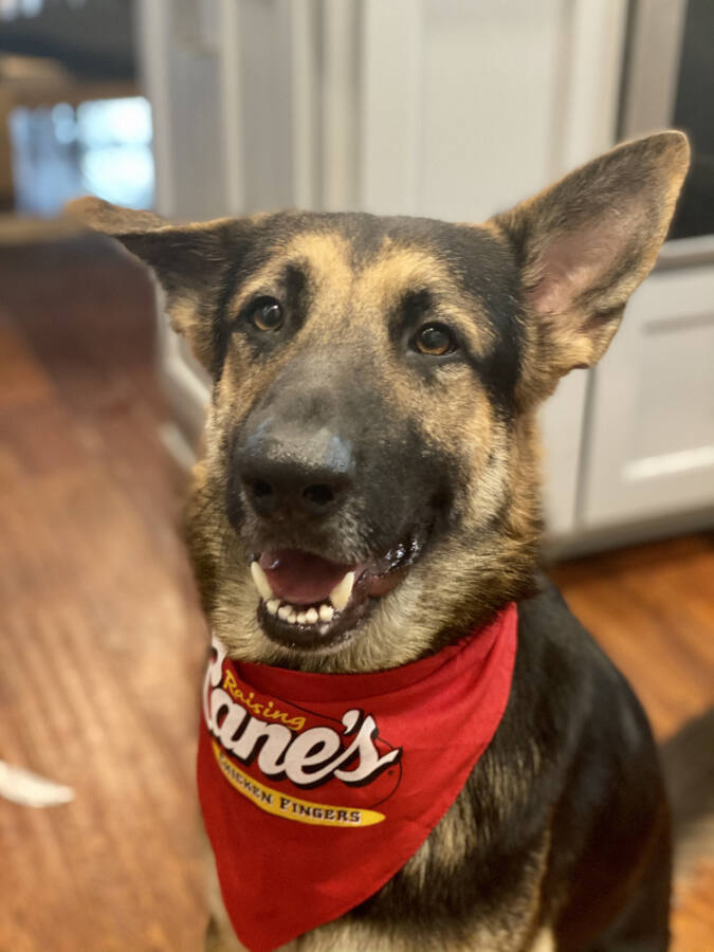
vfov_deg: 36.8
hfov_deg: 28.0
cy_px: 476
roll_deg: -1.8
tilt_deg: -25.6
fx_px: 1430
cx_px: 357
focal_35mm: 52
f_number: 2
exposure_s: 1/24
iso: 400
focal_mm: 6
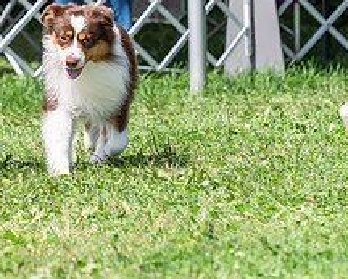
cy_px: -82
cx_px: 4
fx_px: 5616
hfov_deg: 3.5
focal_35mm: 545
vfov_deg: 2.8
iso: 100
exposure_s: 1/1000
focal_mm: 186
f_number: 4.5
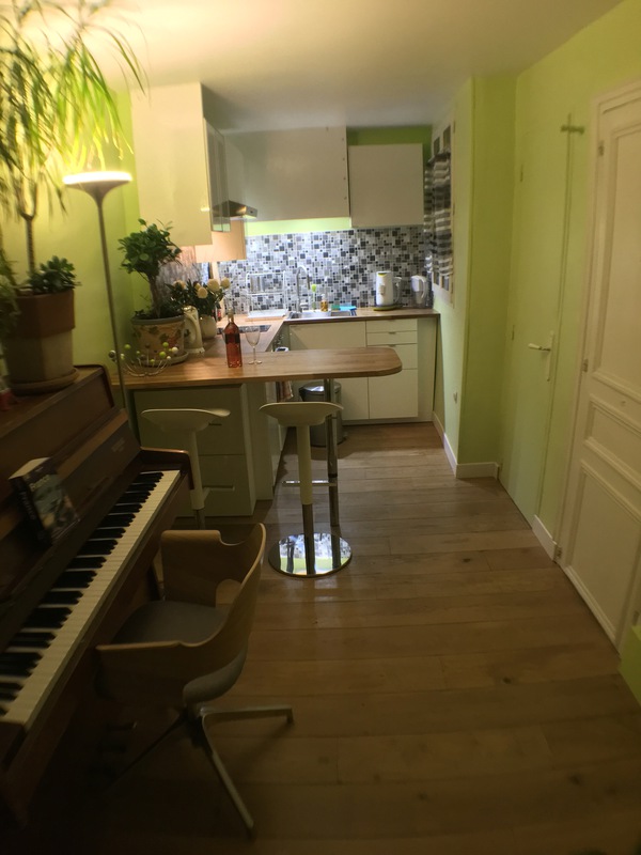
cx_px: 320
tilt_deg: -16.3
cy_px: 428
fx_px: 716
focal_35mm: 29
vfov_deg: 61.7
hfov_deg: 48.2
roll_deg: +3.5
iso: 200
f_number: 2.2
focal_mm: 4.15
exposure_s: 1/17
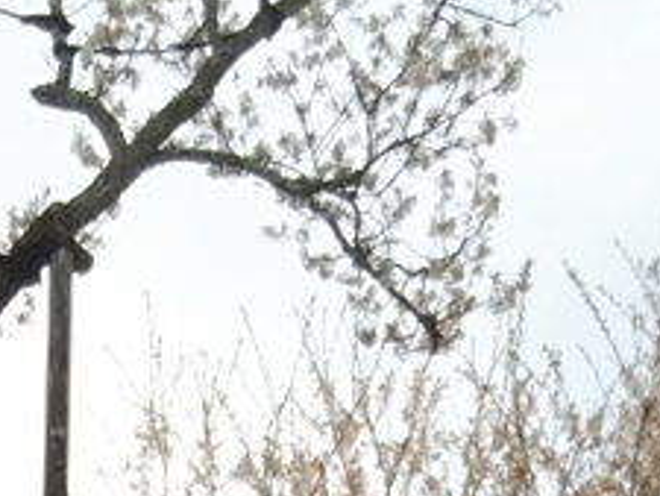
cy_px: 910
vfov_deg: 8.9
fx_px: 3052
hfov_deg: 12.3
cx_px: 326
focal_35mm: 160
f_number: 2.2
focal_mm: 4
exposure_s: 1/371
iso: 25
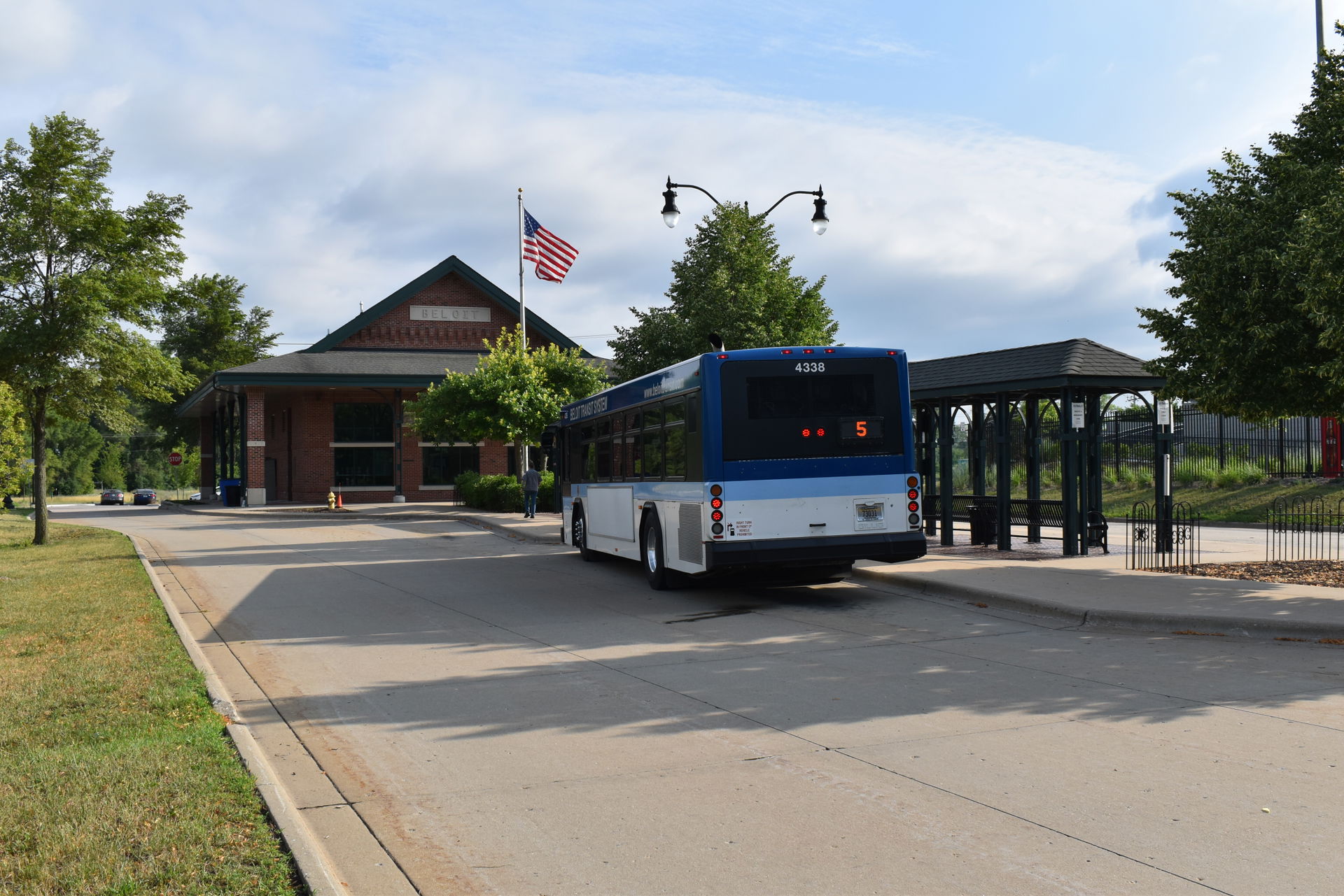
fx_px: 1400
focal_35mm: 38
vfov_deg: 35.5
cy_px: 448
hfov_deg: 51.3
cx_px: 672
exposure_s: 1/400
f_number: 10
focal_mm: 25
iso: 200
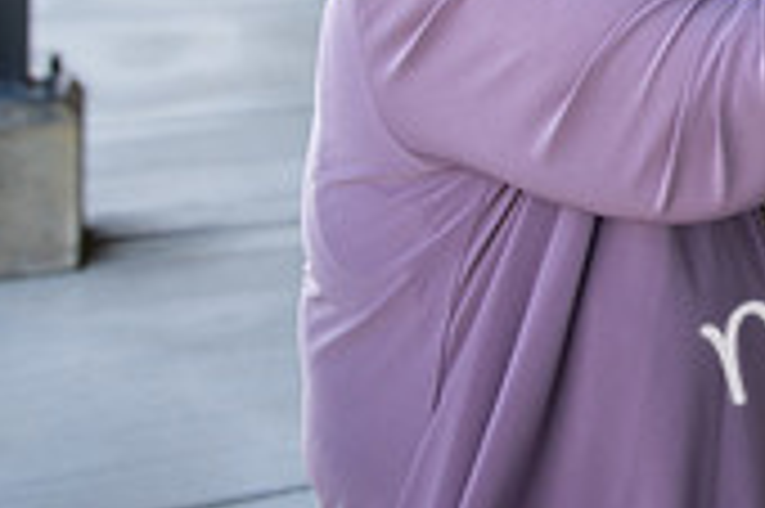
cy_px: -308
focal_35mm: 82
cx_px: 1224
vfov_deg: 15.1
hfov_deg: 20.3
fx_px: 1741
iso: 320
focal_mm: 24
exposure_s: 1/160
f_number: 3.2
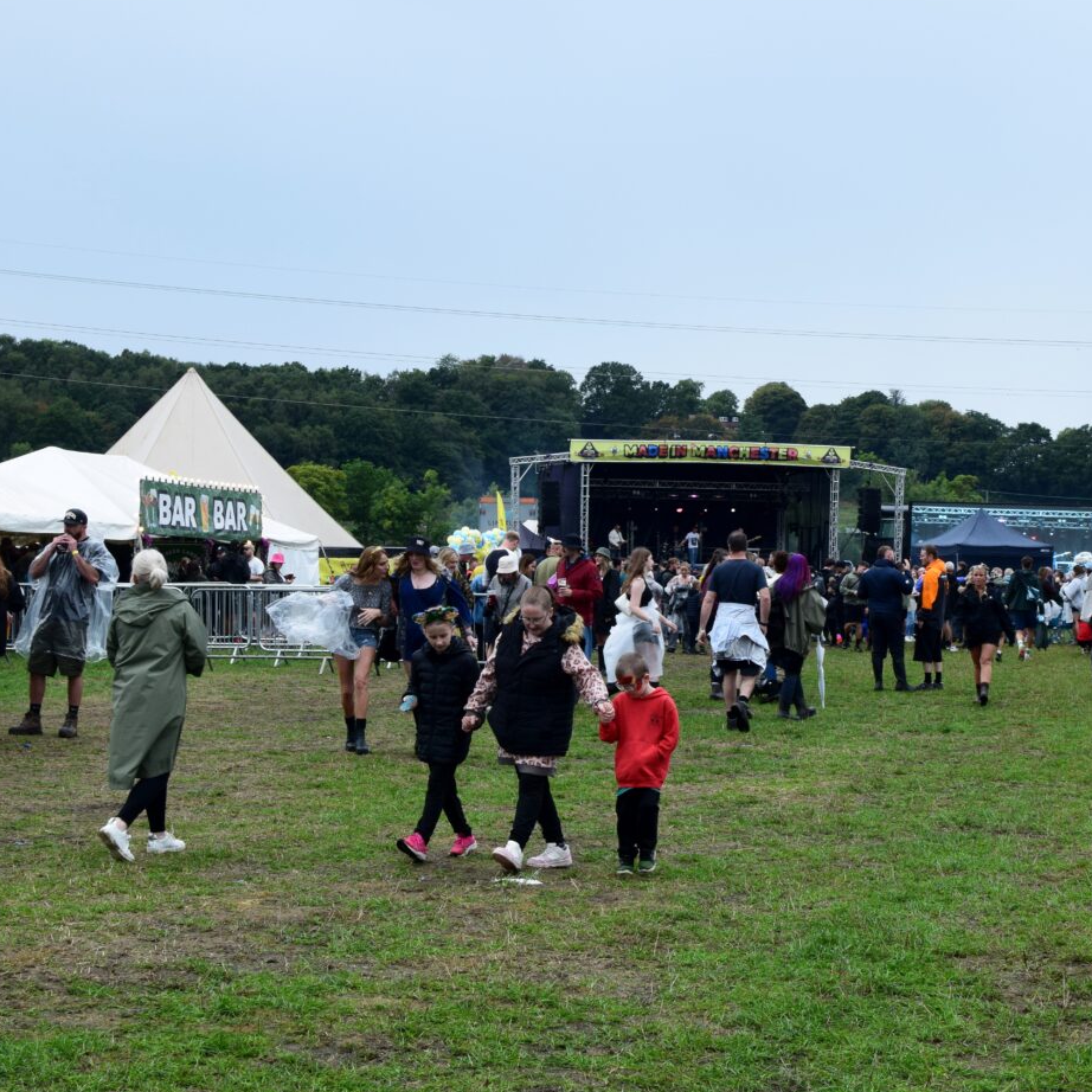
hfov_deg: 24.8
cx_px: 603
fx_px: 2486
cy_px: 532
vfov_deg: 24.8
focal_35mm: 70
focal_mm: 35
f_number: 10
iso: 400
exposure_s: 1/250
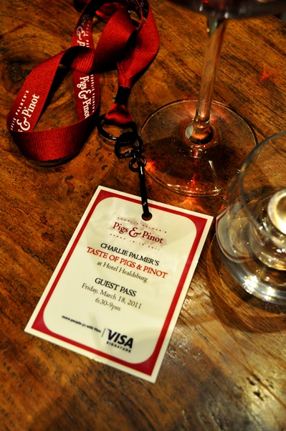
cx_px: 143
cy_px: 216
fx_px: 466
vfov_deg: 49.6
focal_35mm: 39
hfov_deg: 34.1
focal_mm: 26
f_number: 4.2
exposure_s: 1/25
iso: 1600
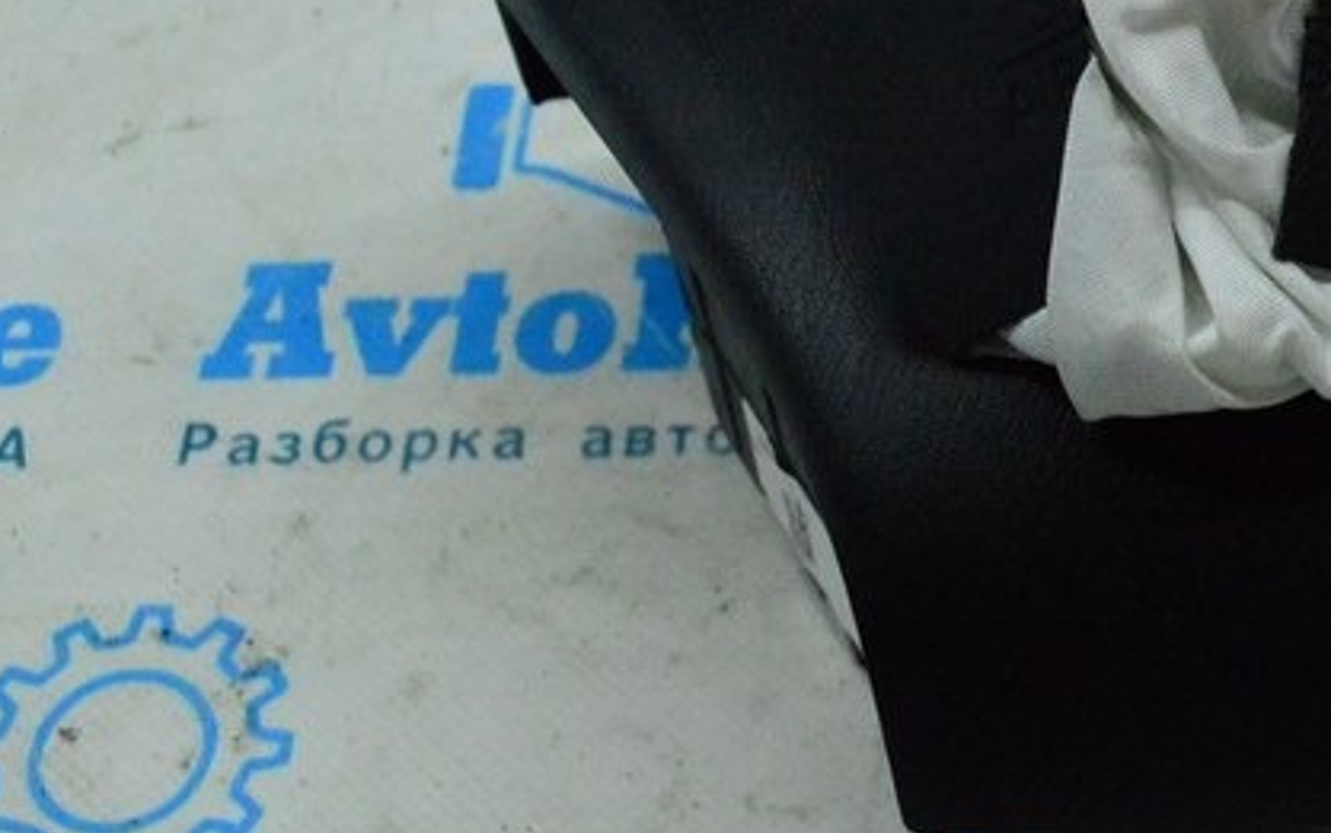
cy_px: 302
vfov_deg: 14.5
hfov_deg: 22.5
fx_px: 3266
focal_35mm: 90
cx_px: 1184
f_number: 6.3
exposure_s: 1/800
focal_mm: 24
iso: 6400
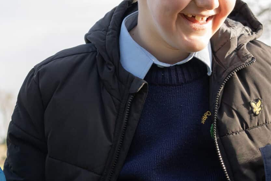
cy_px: 93
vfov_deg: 11.3
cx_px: 182
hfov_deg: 16.9
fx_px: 911
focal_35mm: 121
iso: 400
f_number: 4.5
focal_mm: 35
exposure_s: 1/500
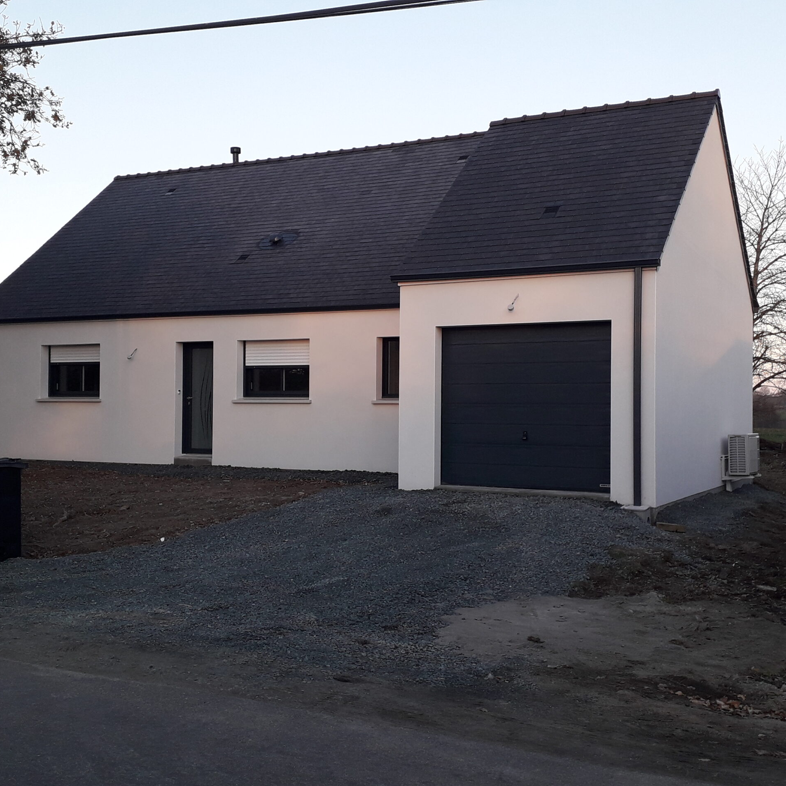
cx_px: 372
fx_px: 822
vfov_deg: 51.1
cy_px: 395
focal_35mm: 32
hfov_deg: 51.1
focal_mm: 3.6
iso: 40
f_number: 1.9
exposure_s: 1/144
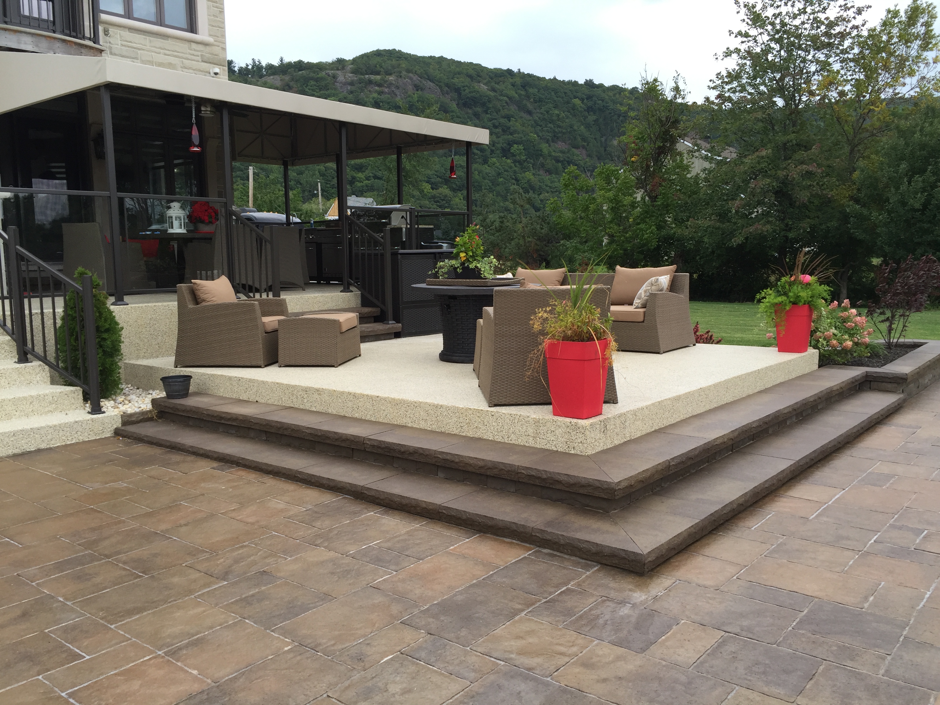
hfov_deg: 61.7
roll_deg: +0.0
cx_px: 470
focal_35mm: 29
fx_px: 787
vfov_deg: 48.2
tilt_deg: -7.2
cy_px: 352
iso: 32
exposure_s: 1/143
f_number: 2.2
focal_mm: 4.15
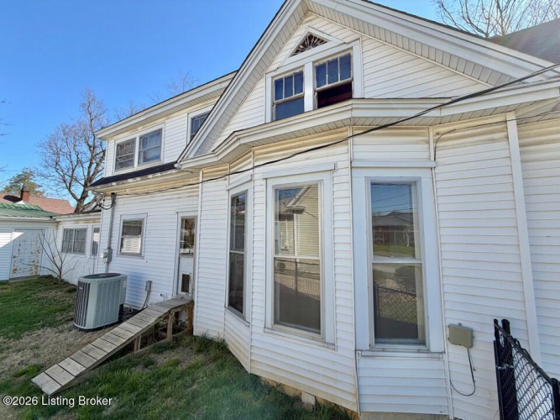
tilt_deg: +7.3
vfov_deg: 85.7
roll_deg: -0.5
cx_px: 280
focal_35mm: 14
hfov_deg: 102.1
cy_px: 210
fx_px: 226
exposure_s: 1/770
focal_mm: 2.22
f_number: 2.2
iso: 32
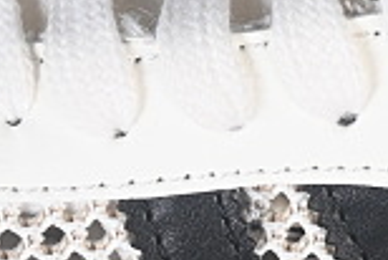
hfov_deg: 3.9
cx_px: 514
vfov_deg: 2.6
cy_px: -237
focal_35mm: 525
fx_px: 5664
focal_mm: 50
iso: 160
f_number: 7.1
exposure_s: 1/80
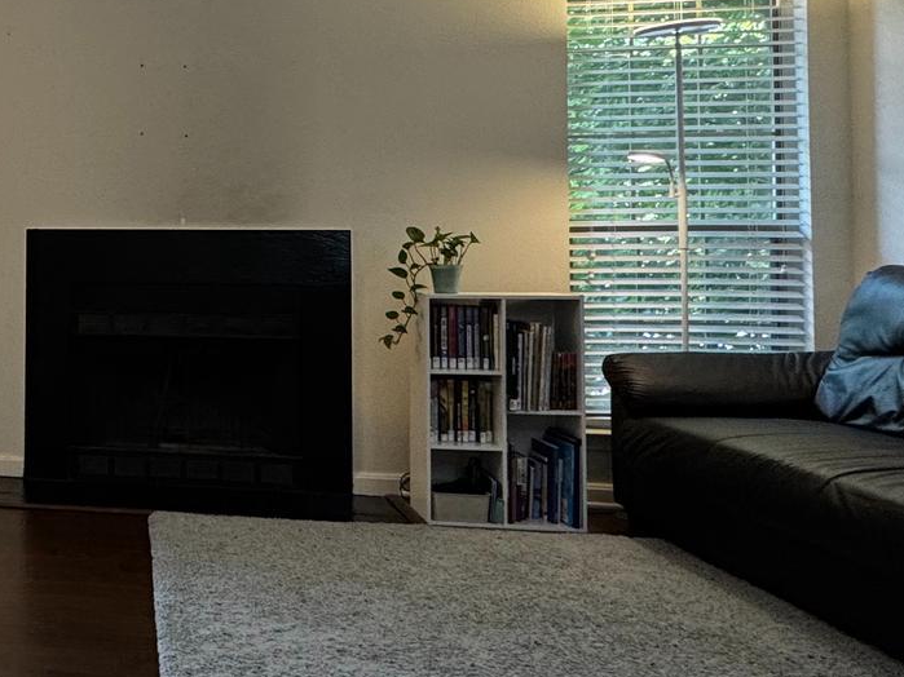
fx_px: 1071
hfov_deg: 38.1
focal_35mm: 41
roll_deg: -0.8
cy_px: 230
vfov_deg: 34.8
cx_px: -91
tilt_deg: +2.1
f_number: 2.2
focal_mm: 2.22
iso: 160
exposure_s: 1/120
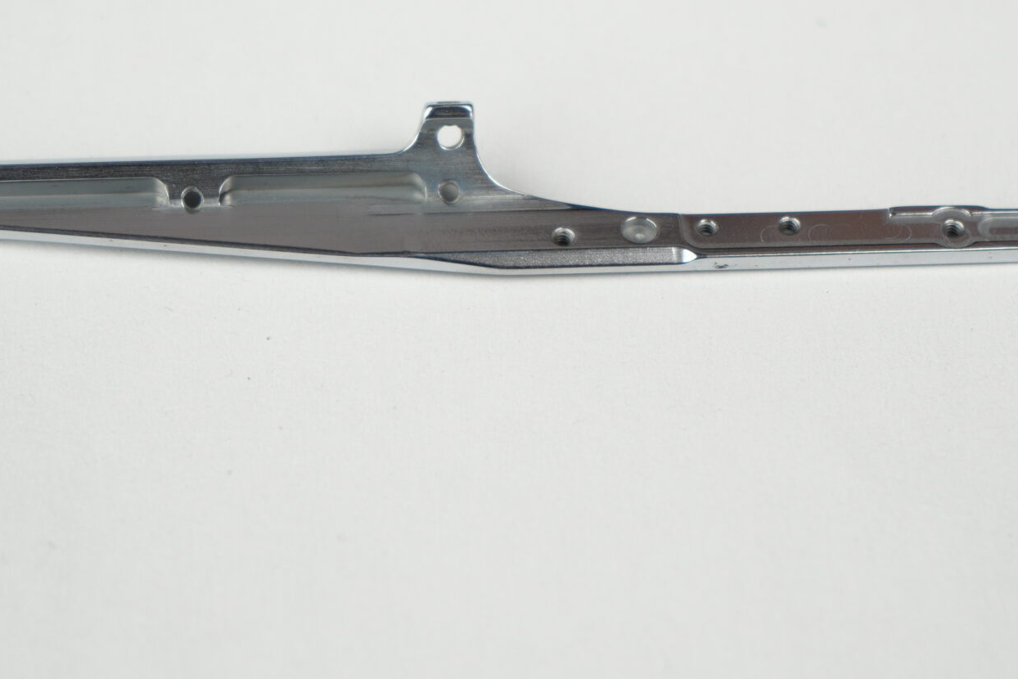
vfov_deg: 9.5
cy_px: 155
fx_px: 4073
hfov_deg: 14.2
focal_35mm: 144
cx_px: 571
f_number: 5.6
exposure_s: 1/60
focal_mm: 70
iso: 320
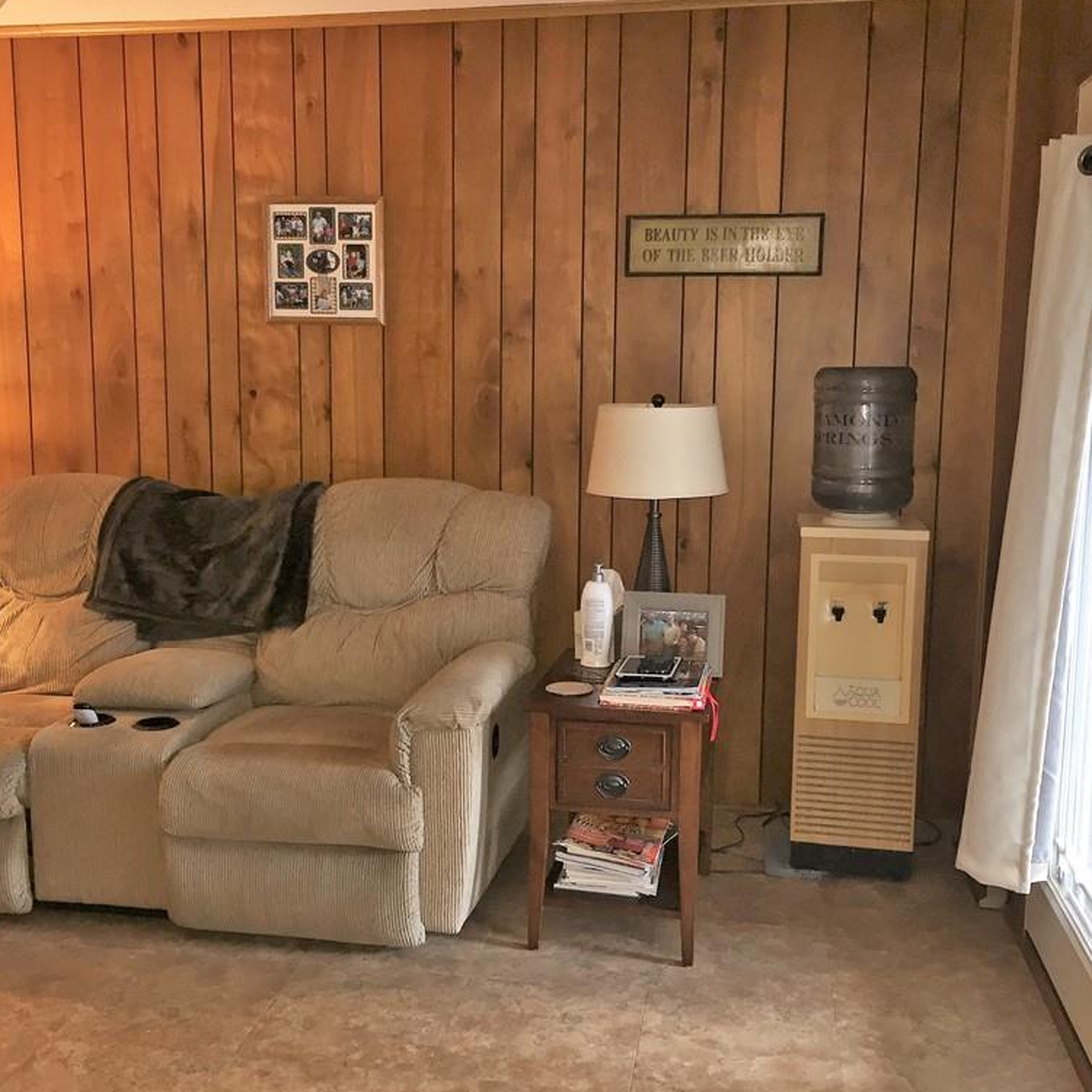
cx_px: 523
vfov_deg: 47.2
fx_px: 1249
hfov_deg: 47.2
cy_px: 543
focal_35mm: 35
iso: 100
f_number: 2.2
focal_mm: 4.15
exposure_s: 1/16
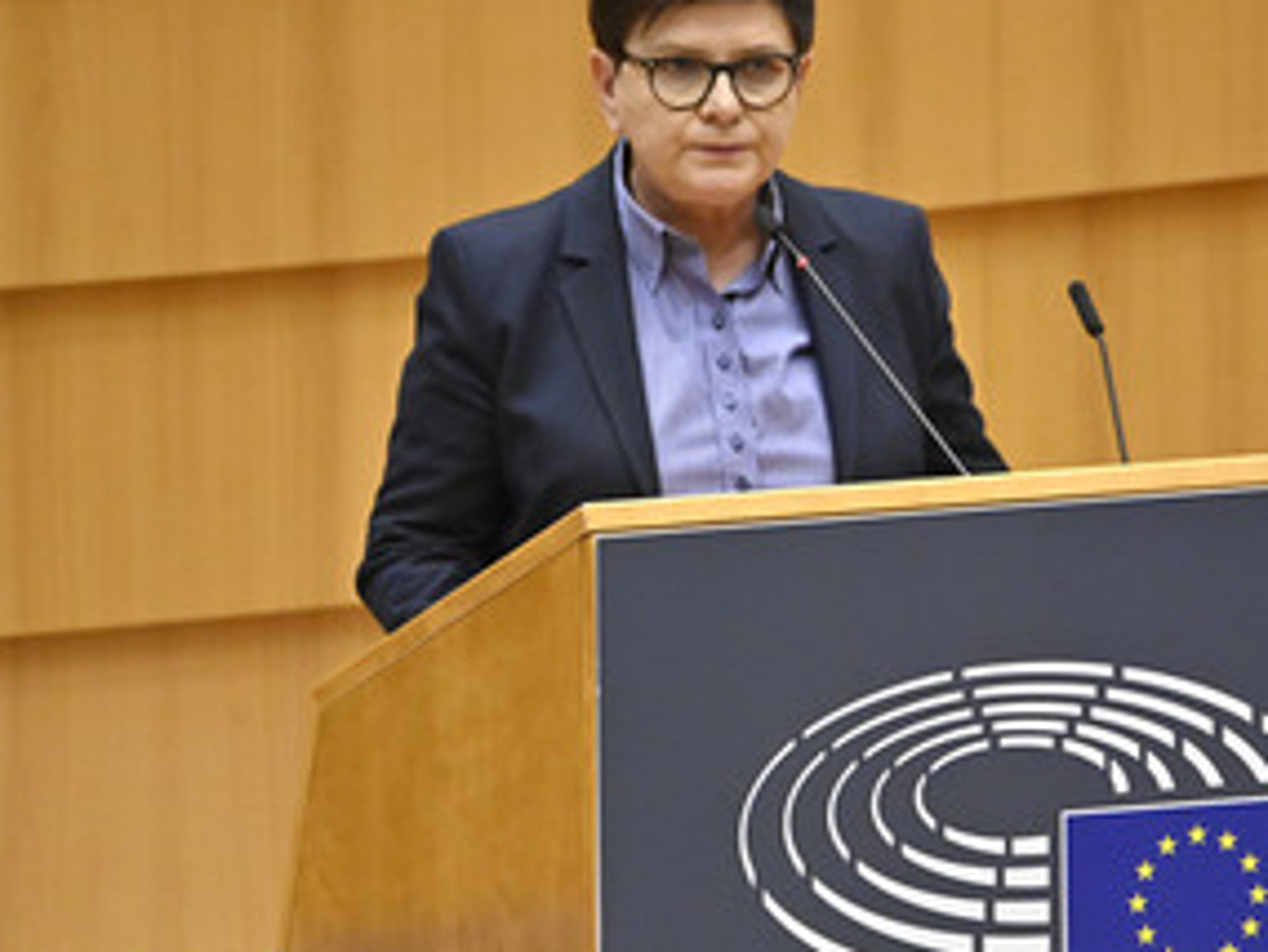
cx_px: 830
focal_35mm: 912
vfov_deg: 1.6
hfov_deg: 2.2
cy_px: 476
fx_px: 33421
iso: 5000
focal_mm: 600
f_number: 6.3
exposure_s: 1/640
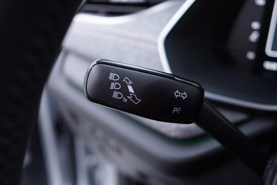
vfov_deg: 36.9
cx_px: 138
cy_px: 92
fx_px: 277
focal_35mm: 36
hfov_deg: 53.1
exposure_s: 1/40
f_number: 2.8
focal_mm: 24
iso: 200
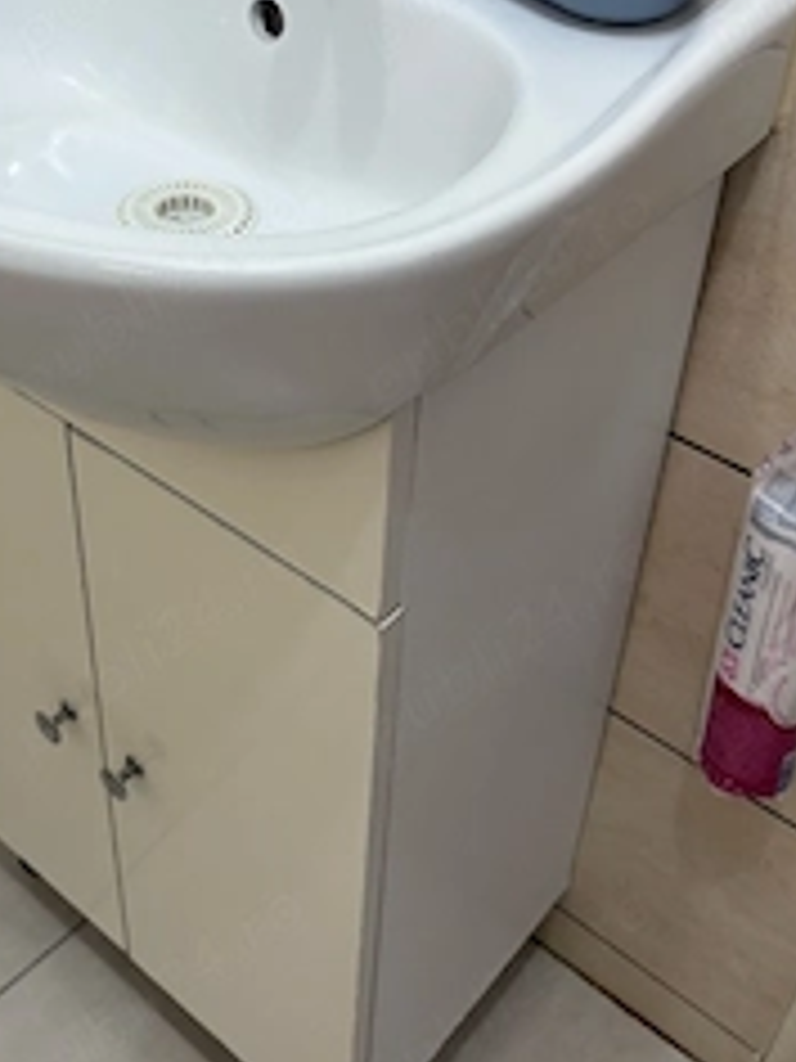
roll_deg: +0.2
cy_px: 351
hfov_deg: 32.5
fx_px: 1349
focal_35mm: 44
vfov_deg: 42.4
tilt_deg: -37.4
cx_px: 247
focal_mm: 5.96
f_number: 1.6
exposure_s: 1/88
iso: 125
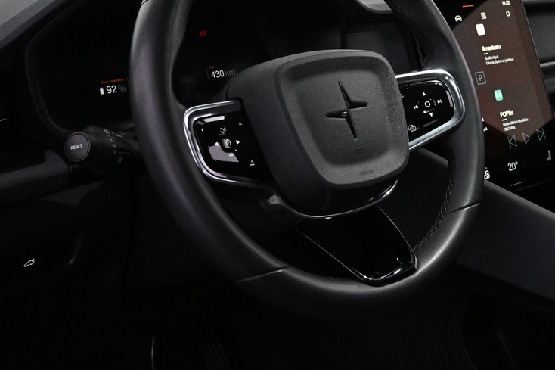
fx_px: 817
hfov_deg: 37.3
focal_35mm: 53
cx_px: 346
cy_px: 135
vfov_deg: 25.4
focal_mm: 16
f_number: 3.5
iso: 4000
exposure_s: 1/125
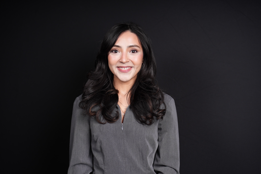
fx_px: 623
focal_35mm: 86
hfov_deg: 23.6
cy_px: 87
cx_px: 130
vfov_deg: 15.9
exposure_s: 1/160
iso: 125
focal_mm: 86
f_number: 3.2
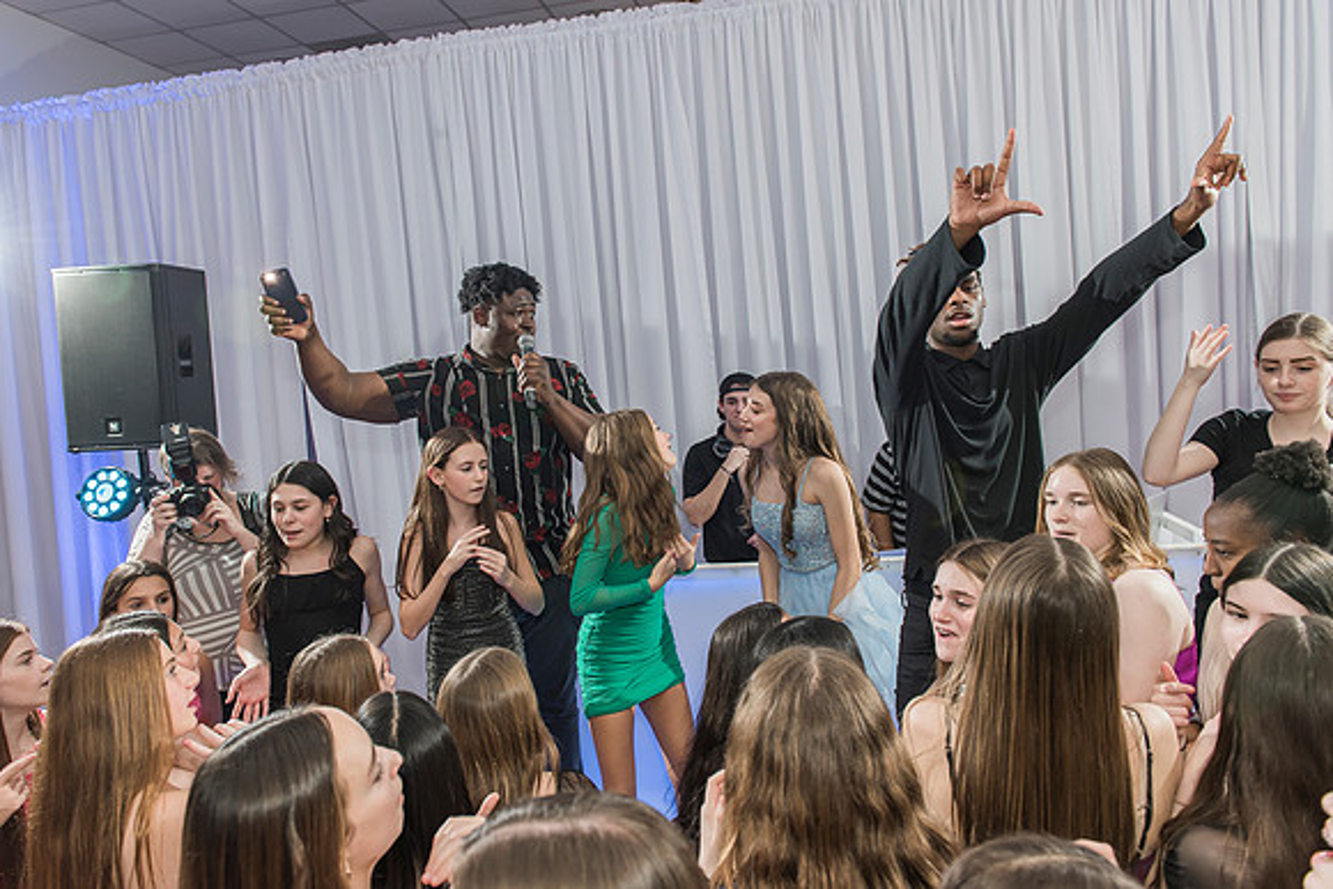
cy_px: 409
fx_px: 959
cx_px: 614
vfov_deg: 49.7
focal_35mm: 26
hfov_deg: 69.5
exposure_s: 1/100
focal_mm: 24
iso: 800
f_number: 4
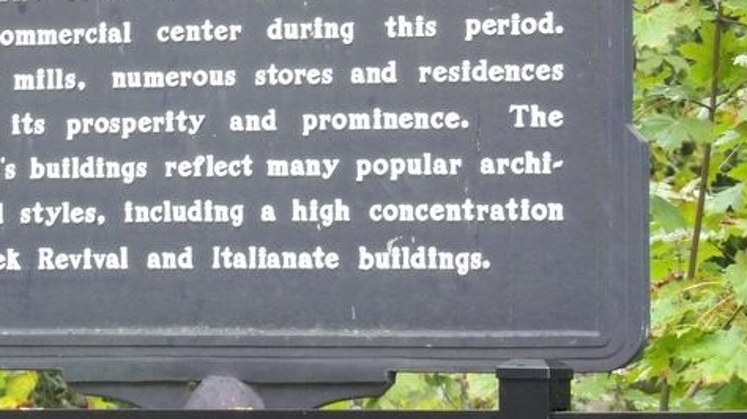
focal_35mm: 311
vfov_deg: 3.9
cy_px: -17
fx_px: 6157
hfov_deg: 6.9
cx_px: 178
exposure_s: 1/50
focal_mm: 30.2
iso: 437
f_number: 4.4
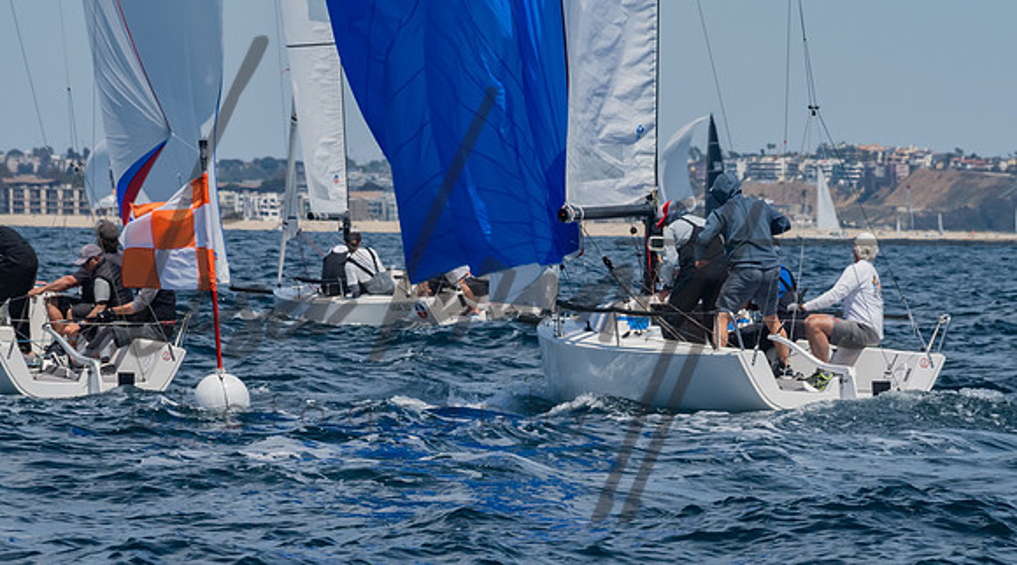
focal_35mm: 340
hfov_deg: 6.4
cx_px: 578
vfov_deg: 3.5
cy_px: 386
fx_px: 9150
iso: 640
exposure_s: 1/1000
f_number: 14
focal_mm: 190
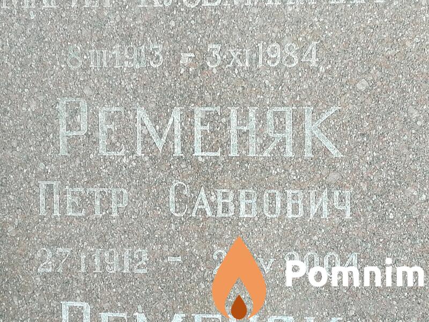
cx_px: 214
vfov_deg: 17.6
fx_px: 1041
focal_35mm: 84
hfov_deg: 23.3
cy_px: 161
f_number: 2.2
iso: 100
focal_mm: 3.83
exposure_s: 1/50
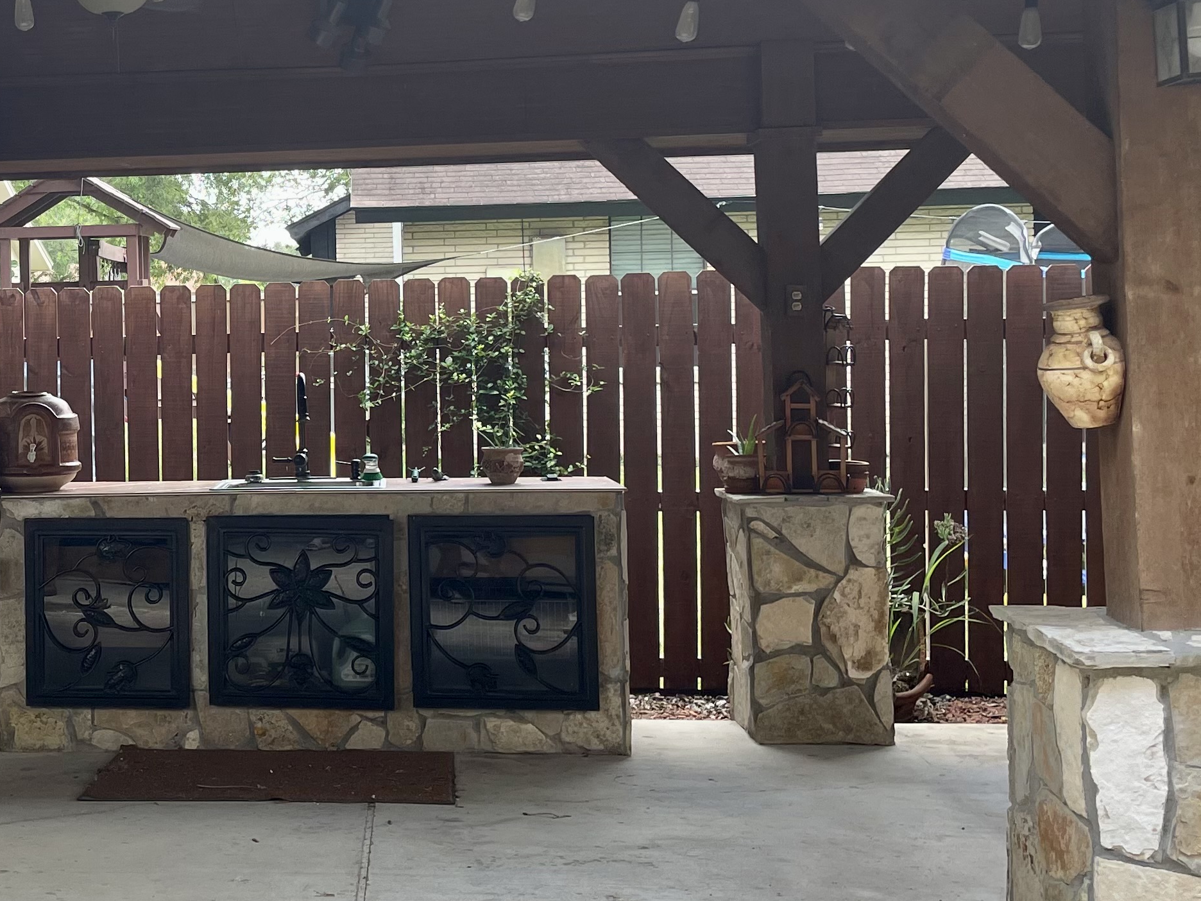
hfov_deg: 32.7
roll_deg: +1.1
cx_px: 125
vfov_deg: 26.0
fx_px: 1943
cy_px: 349
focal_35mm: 56
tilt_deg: +0.9
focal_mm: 4.2
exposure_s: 1/292
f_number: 1.6
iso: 32
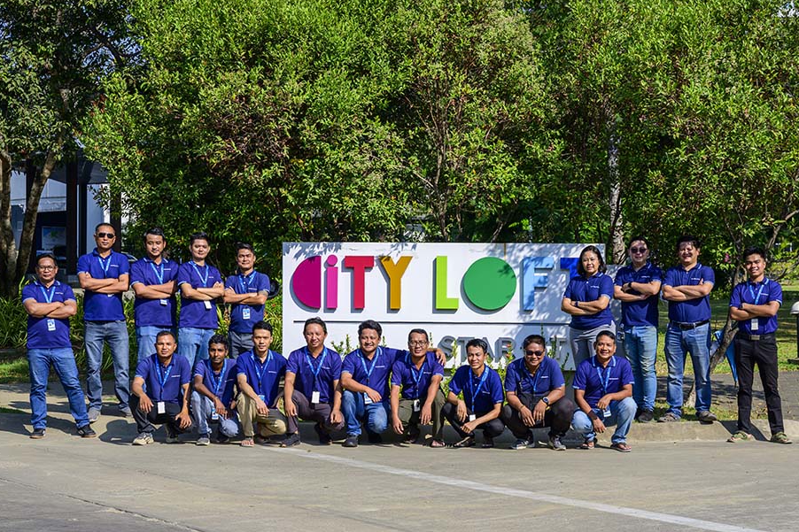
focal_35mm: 66
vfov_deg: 20.6
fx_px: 1464
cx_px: 405
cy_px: 250
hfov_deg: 30.5
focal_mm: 62
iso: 80
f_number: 9
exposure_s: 1/250
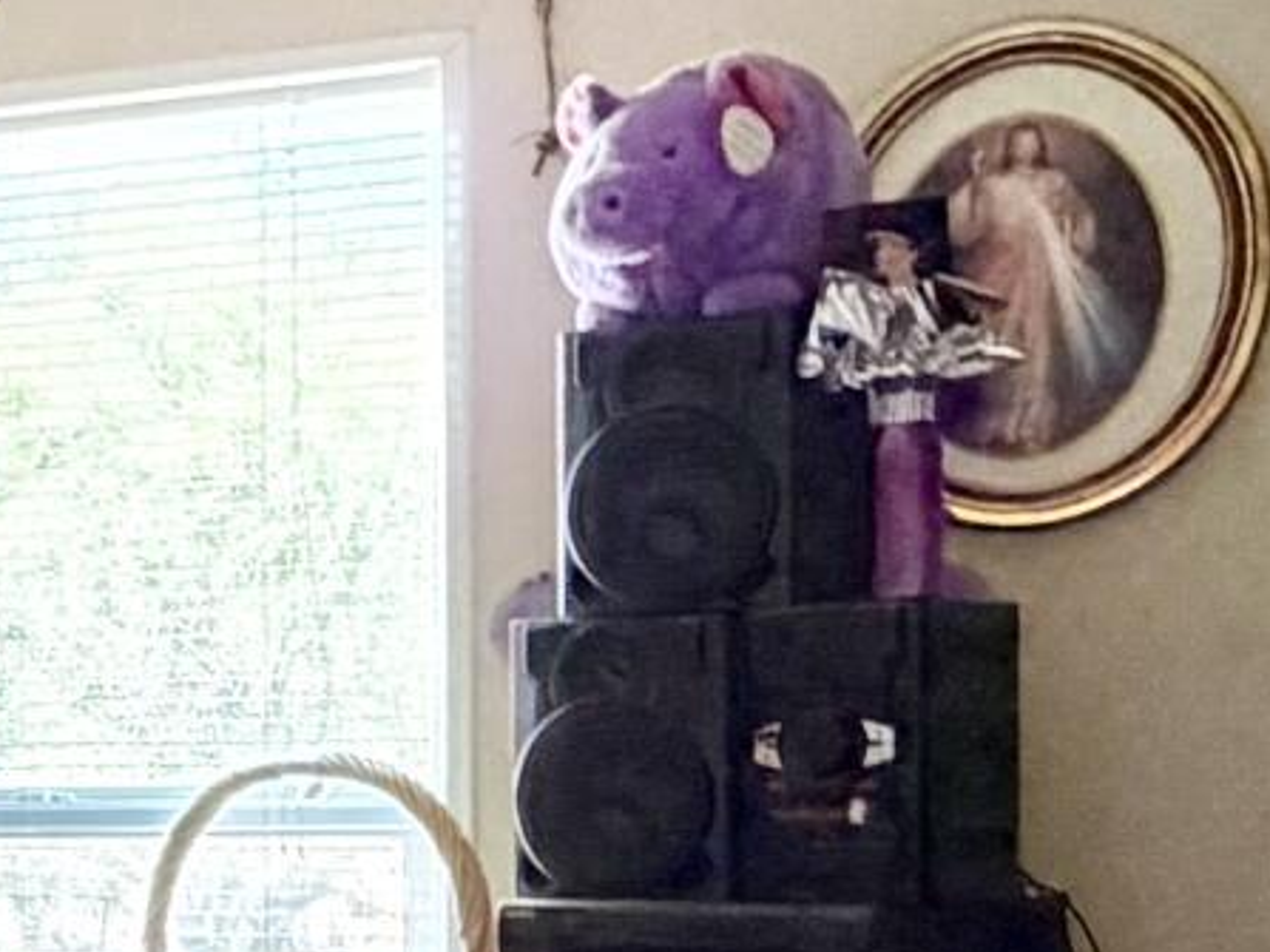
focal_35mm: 94
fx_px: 3448
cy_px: 915
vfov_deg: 15.5
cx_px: -821
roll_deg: +1.6
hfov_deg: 17.8
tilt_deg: -3.8
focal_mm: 2.22
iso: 500
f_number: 2.2
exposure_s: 1/60
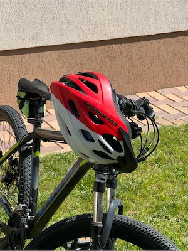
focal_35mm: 77
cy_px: 126
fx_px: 558
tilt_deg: -19.8
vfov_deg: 25.3
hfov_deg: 19.1
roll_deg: -0.3
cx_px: 94
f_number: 2.8
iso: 32
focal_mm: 9
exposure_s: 1/418
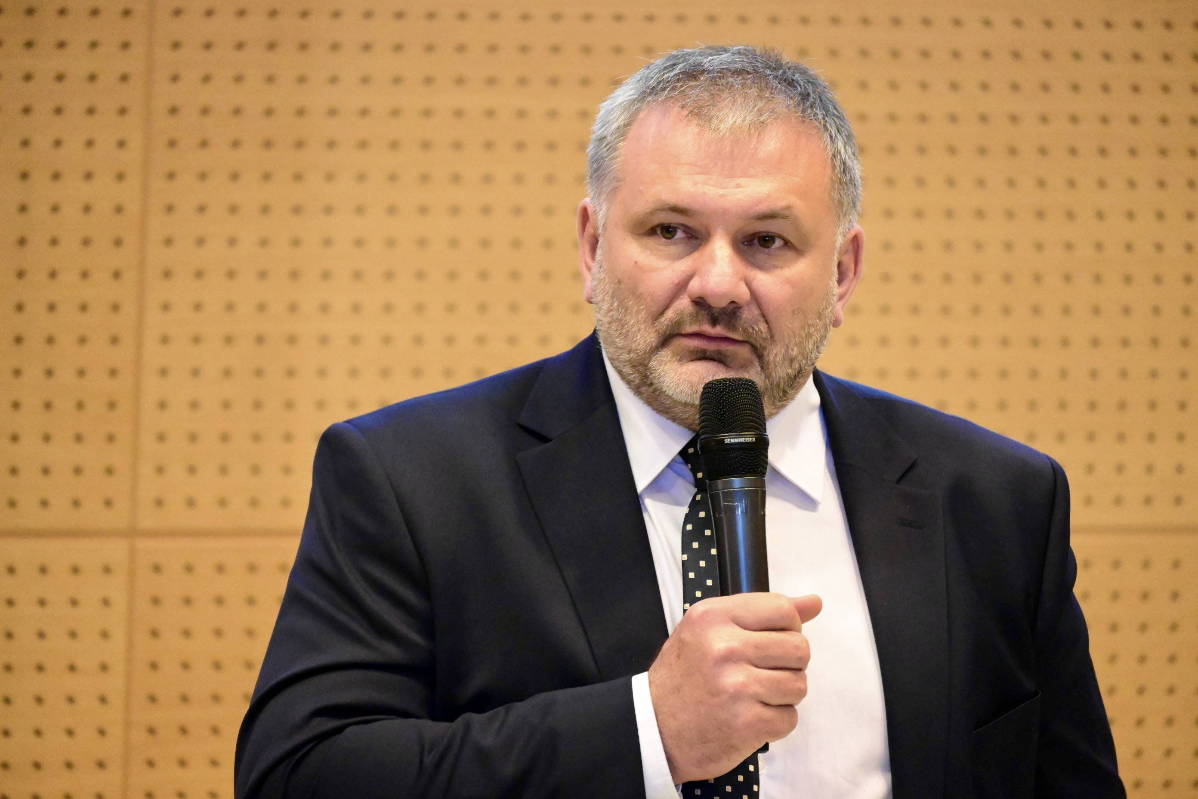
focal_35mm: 278
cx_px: 599
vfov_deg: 5.0
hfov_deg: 7.4
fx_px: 9234
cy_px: 400
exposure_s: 1/60
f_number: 5.6
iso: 9000
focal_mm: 185
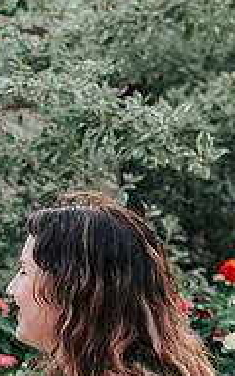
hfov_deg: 12.1
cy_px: 326
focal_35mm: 108
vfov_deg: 19.0
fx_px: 1107
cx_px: 43
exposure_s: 1/800
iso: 900
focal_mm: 35
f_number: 3.2
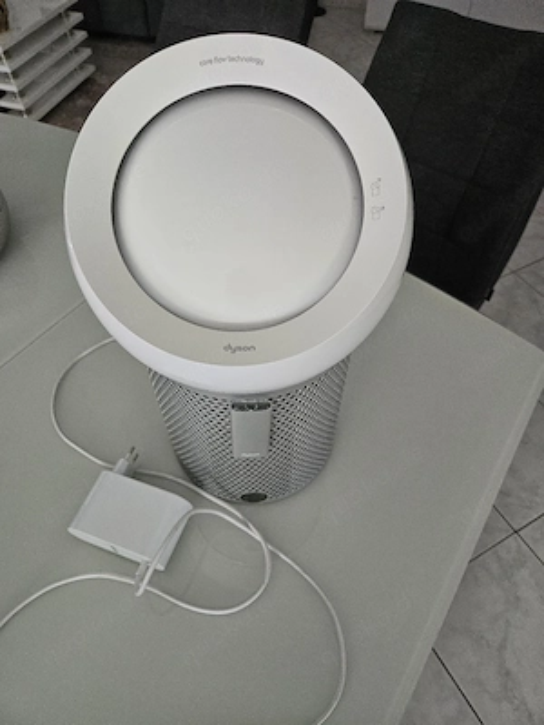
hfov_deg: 58.9
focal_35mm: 23
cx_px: 272
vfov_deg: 73.9
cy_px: 362
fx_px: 482
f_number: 1.8
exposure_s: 1/50.3
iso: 640
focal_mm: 5.4
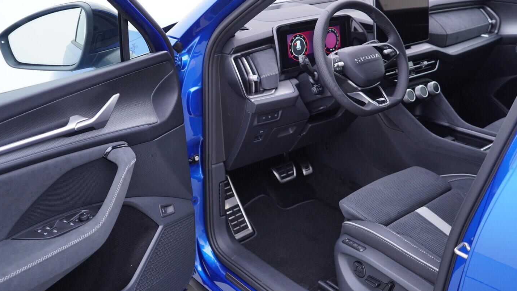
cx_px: 257
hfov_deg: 52.8
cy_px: 122
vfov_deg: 31.1
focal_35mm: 38
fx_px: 521
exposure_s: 1/40
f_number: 2.8
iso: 160
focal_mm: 24
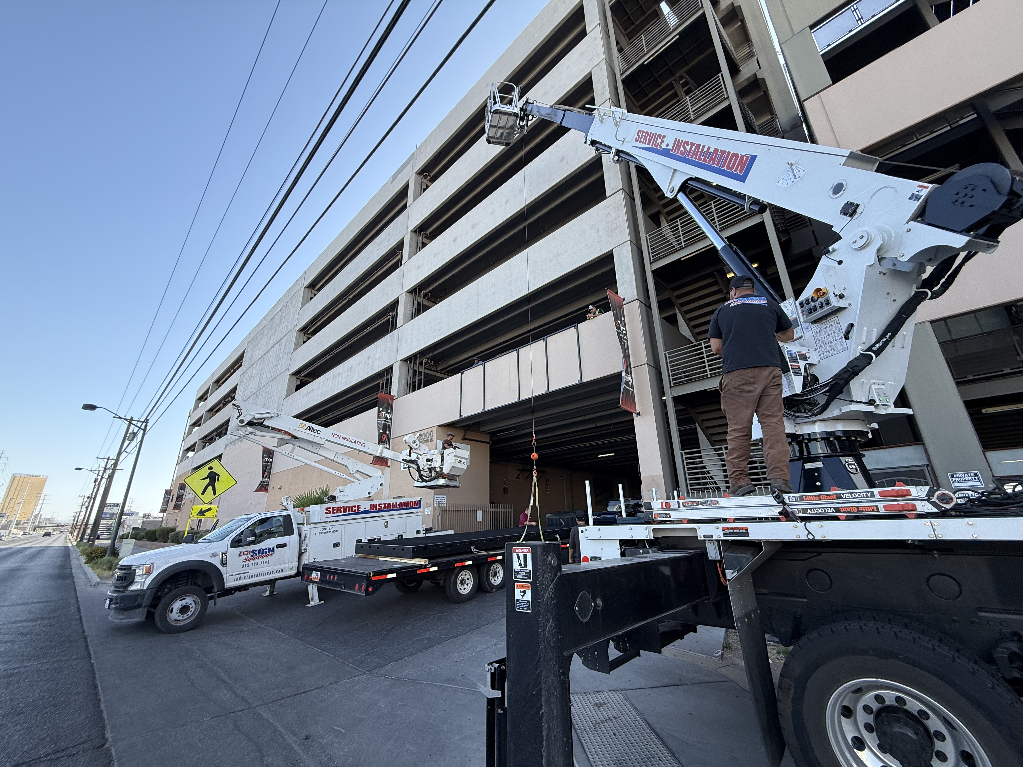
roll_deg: +0.3
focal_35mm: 14
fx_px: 414
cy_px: 384
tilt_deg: +19.7
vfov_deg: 85.7
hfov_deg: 102.1
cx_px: 512
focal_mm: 2.22
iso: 64
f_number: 2.2
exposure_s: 1/494
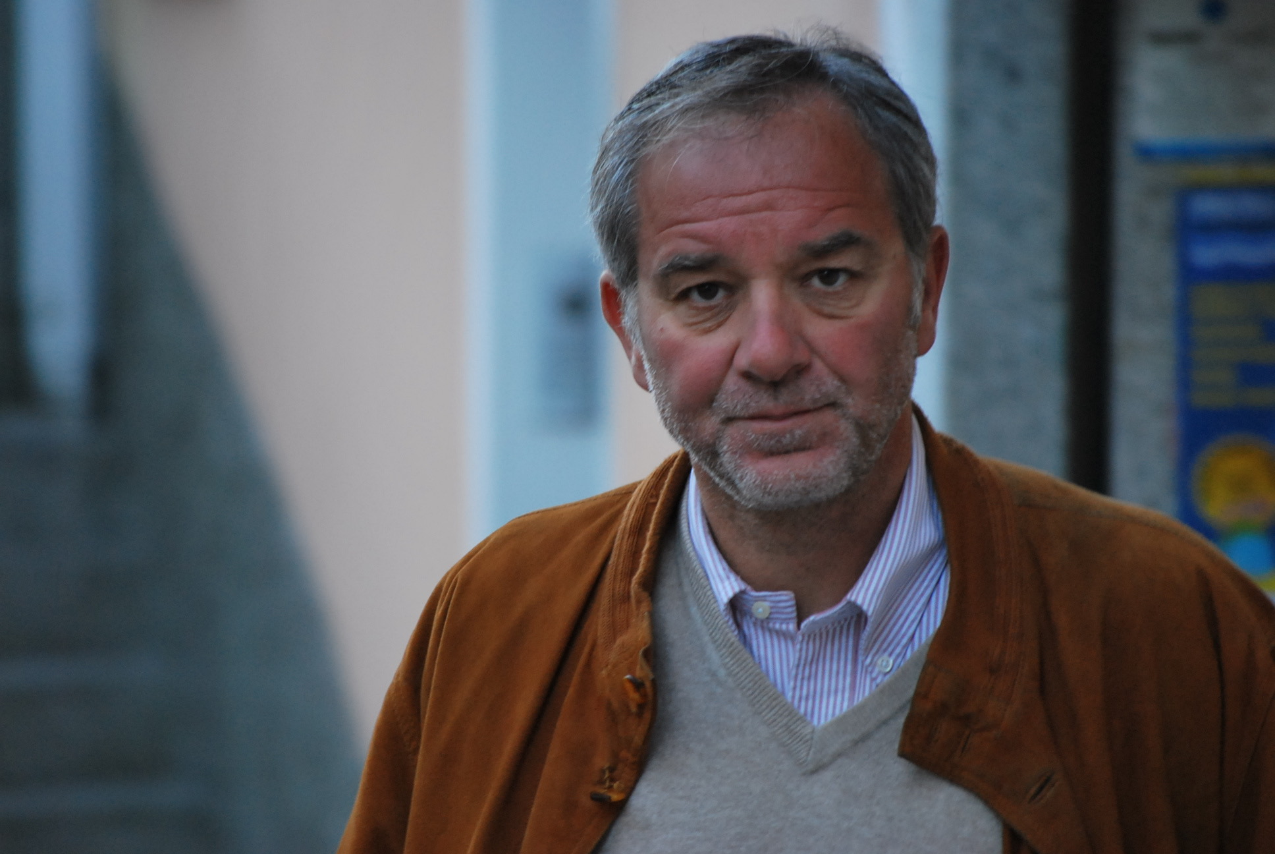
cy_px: 427
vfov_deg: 4.6
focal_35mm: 300
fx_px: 10638
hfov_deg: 6.9
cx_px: 638
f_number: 5.6
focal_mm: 200
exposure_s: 1/60
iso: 560
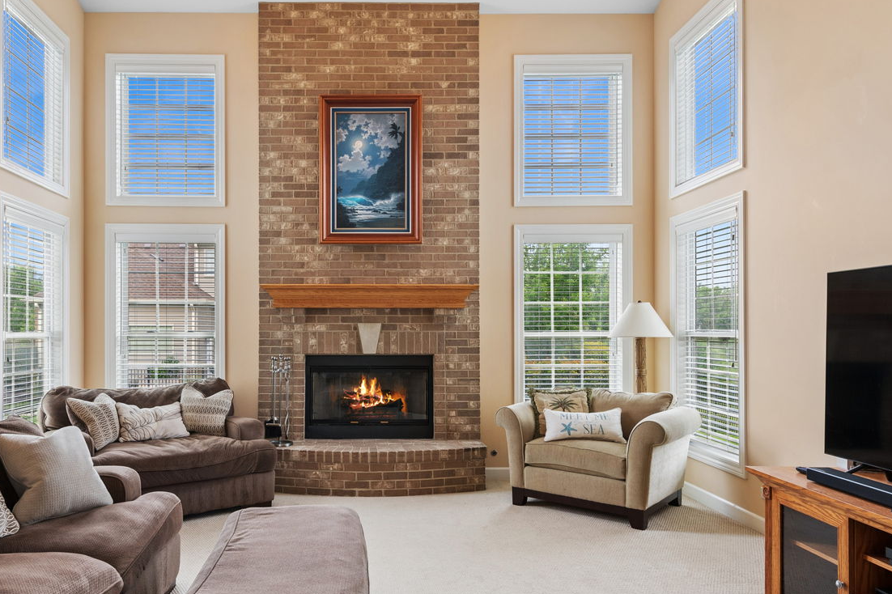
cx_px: 378
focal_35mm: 25
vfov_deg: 51.1
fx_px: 619
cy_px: 335
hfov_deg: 71.1
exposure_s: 1/30
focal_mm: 17
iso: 200
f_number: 8
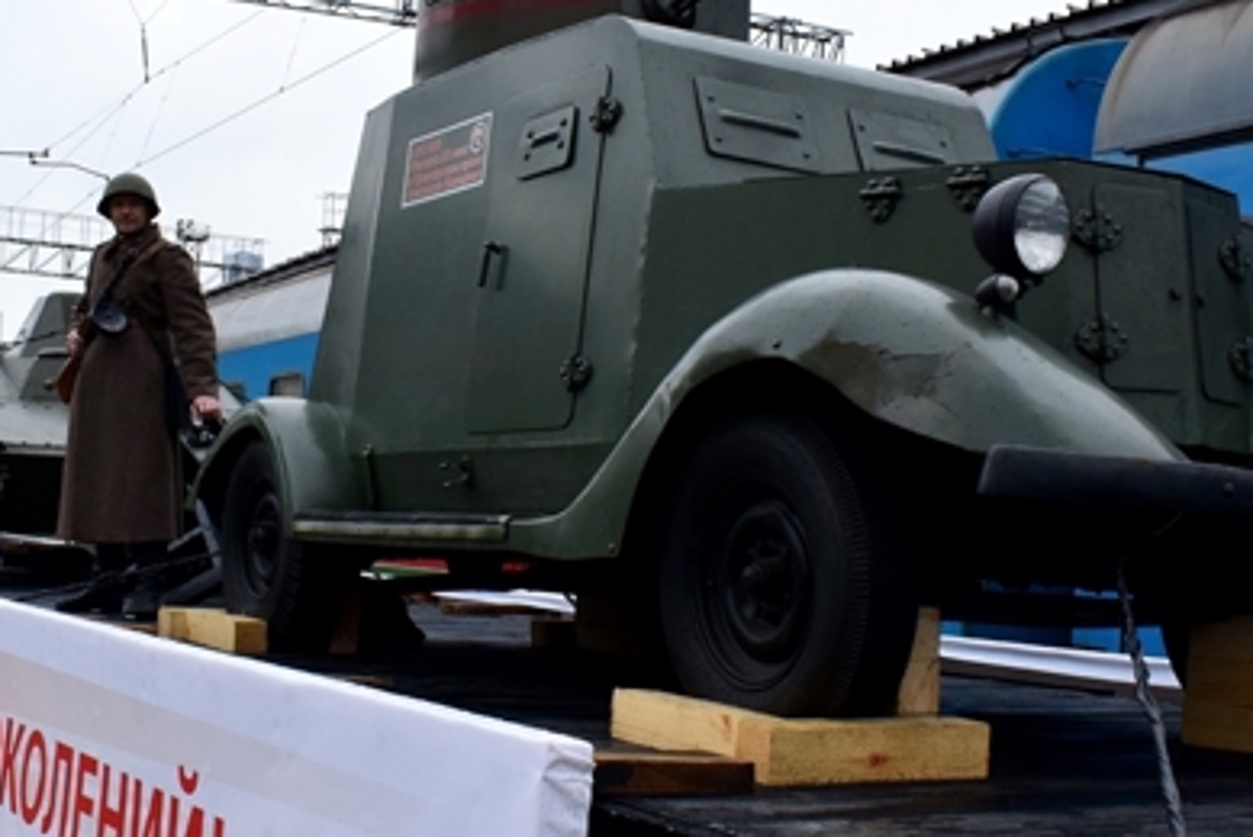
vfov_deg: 26.0
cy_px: 367
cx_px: 490
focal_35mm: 52
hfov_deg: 38.0
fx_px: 1811
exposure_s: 1/400
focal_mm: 18
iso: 640
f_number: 10
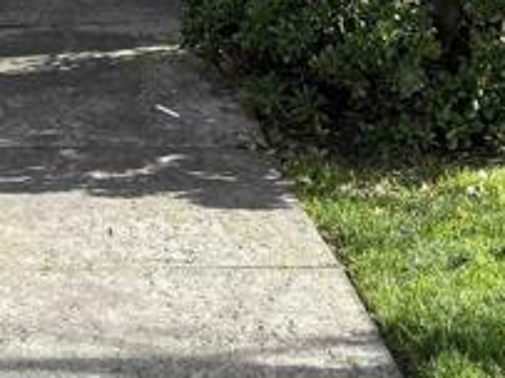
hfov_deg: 14.8
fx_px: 1910
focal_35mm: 131
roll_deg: +1.9
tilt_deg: +2.0
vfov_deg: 9.9
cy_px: -550
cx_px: 0
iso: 50
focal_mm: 5.96
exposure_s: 1/1451
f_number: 1.6
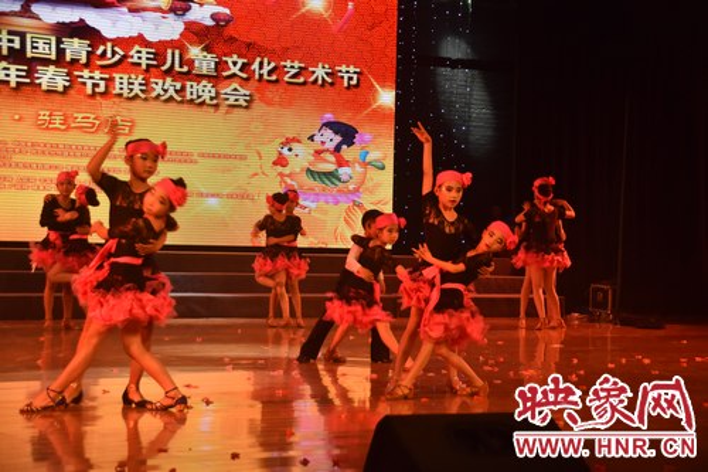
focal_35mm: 82
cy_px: 236
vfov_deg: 16.5
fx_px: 1622
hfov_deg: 24.6
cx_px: 354
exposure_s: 1/50
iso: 800
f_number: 5
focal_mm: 55
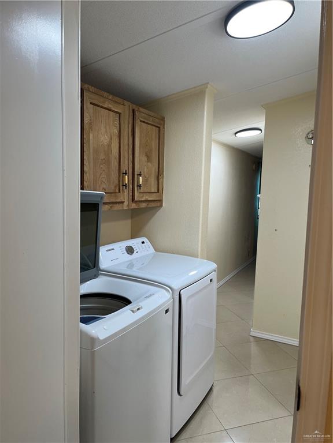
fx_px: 333
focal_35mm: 26
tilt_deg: -6.3
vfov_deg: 67.3
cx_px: 166
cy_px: 222
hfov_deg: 53.1
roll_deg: -1.3
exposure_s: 1/120
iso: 125
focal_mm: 5.1
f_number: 1.6
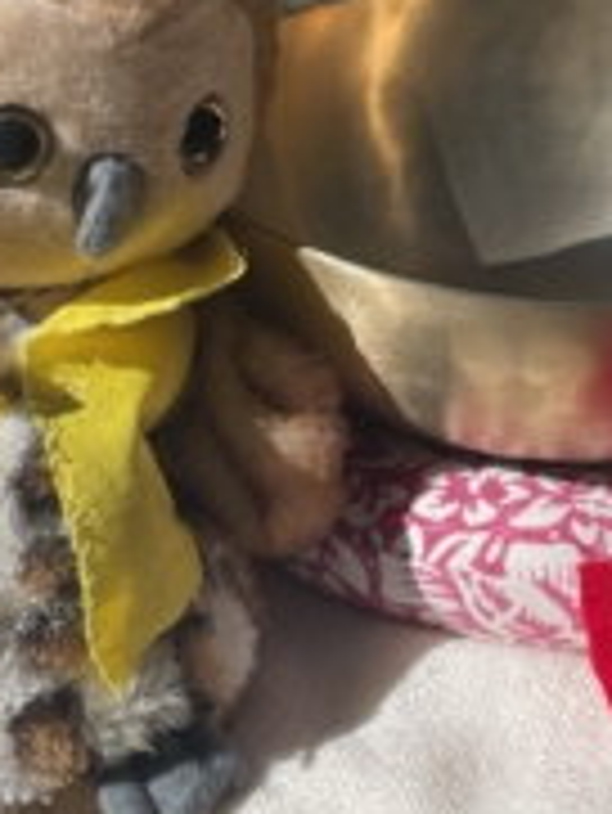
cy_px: 301
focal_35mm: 86
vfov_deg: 22.7
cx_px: 220
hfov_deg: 17.2
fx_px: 2025
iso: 32
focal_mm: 4.2
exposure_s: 1/2174
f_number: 1.6
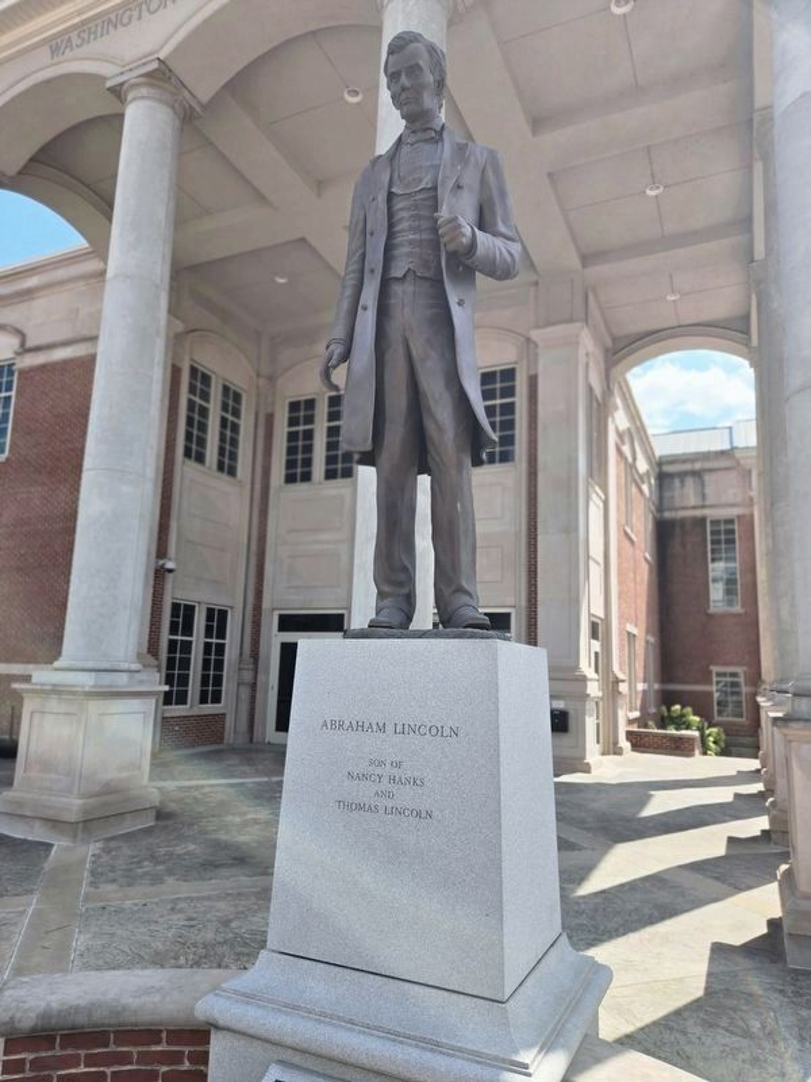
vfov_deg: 73.9
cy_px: 541
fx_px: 718
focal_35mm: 23
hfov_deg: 58.9
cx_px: 406
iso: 25
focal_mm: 5.4
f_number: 1.8
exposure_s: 1/1087
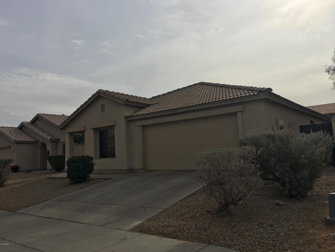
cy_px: 126
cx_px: 168
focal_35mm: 29
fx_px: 281
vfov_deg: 48.2
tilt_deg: +6.8
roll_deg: +2.7
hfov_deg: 61.7
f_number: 2.2
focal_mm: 4.15
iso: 25
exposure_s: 1/4274
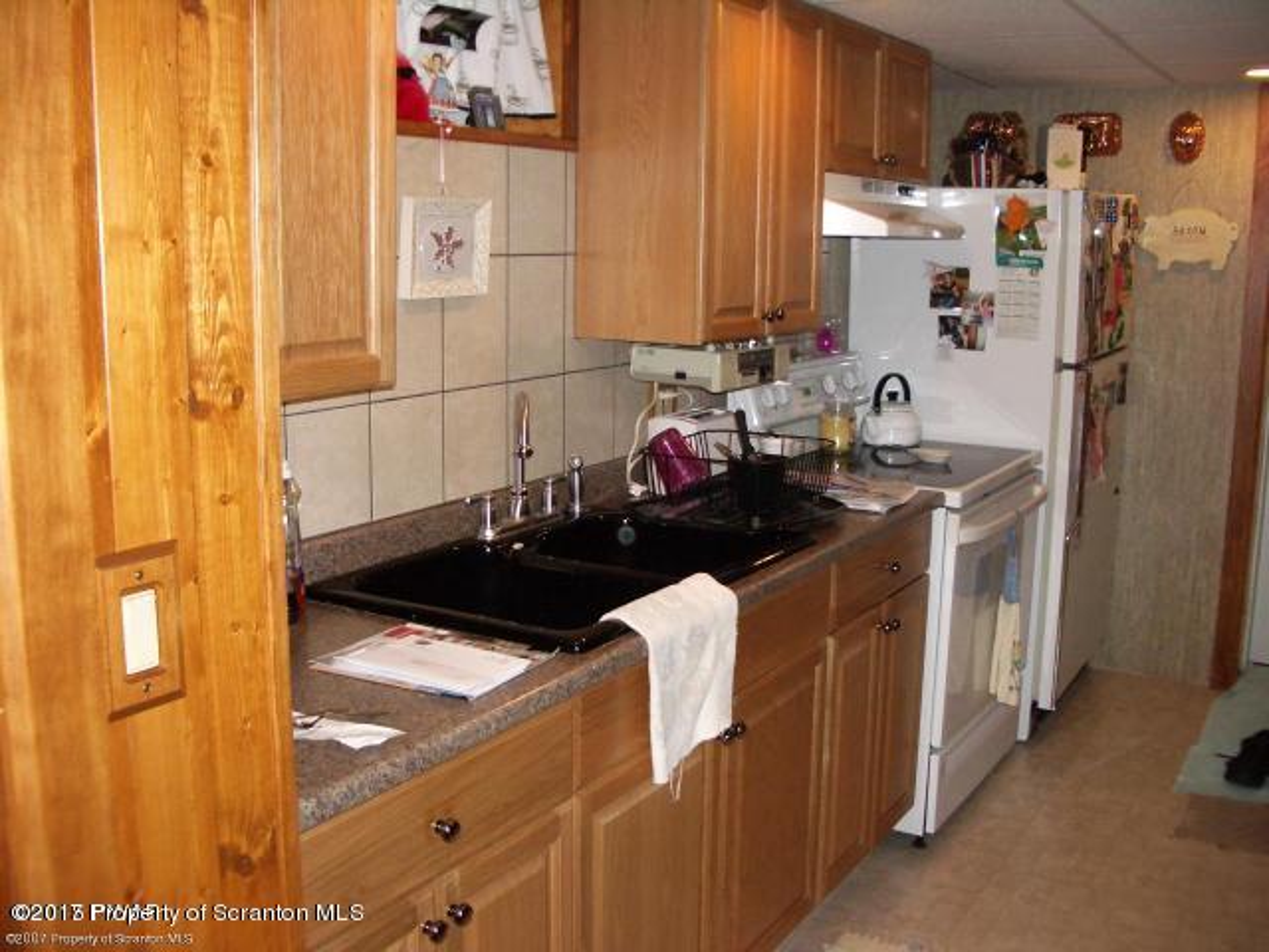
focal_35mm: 35
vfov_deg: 40.7
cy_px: 476
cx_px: 634
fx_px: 1283
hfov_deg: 52.6
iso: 200
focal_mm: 5.8
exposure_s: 1/60
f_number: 2.6
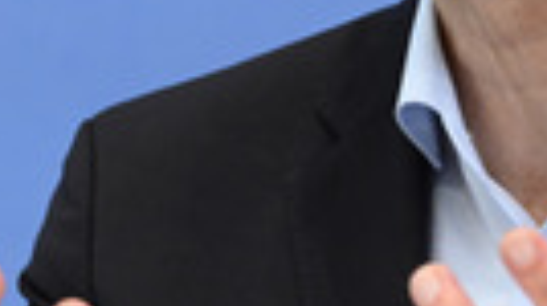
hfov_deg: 5.3
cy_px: -37
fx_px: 5940
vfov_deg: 2.9
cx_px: 496
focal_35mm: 410
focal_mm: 116
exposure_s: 1/640
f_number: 5.6
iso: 4000
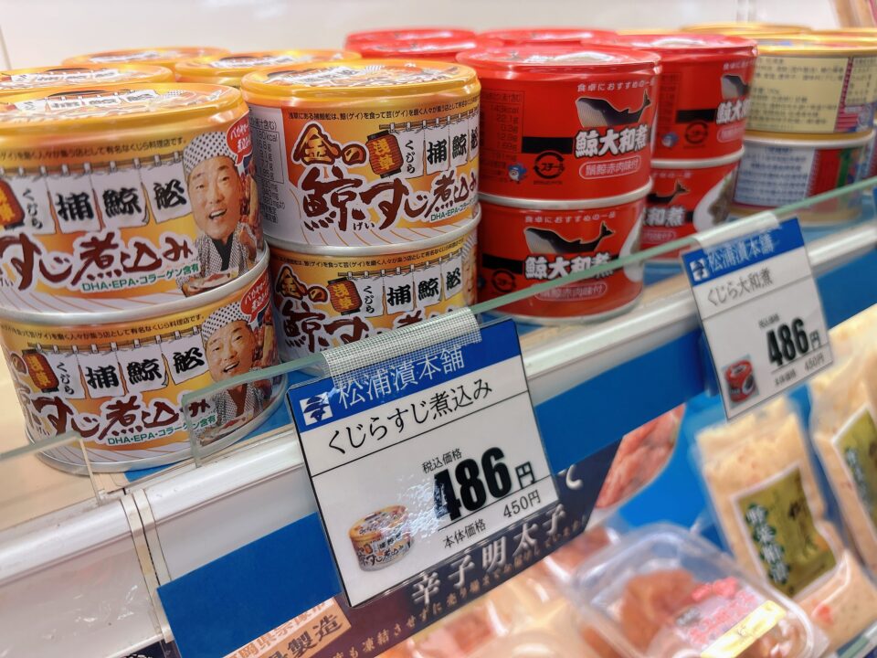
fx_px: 659
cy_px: 329
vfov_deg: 53.1
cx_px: 438
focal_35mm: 26
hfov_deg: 67.3
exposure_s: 1/120
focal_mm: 5.96
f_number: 1.6
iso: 80
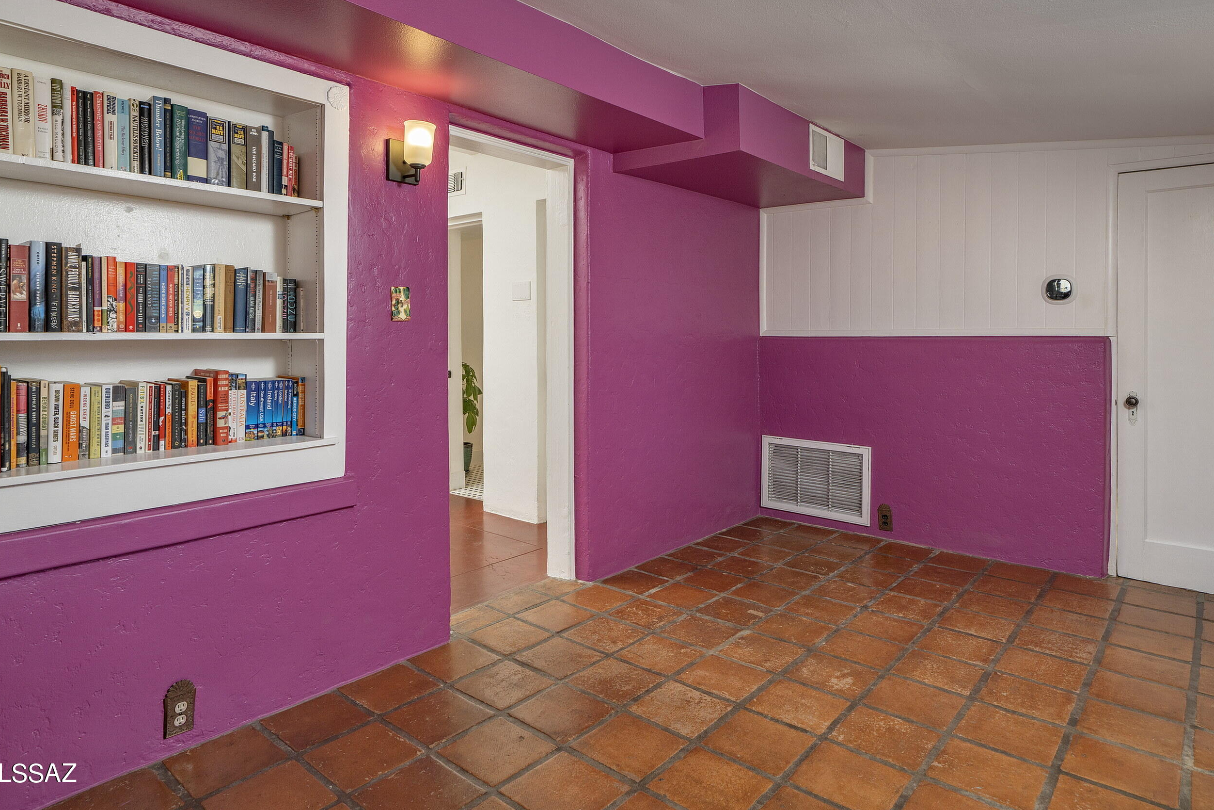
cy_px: 362
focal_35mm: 19
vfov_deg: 64.4
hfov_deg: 86.8
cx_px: 571
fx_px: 641
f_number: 7.1
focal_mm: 17
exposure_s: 1/40
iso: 200
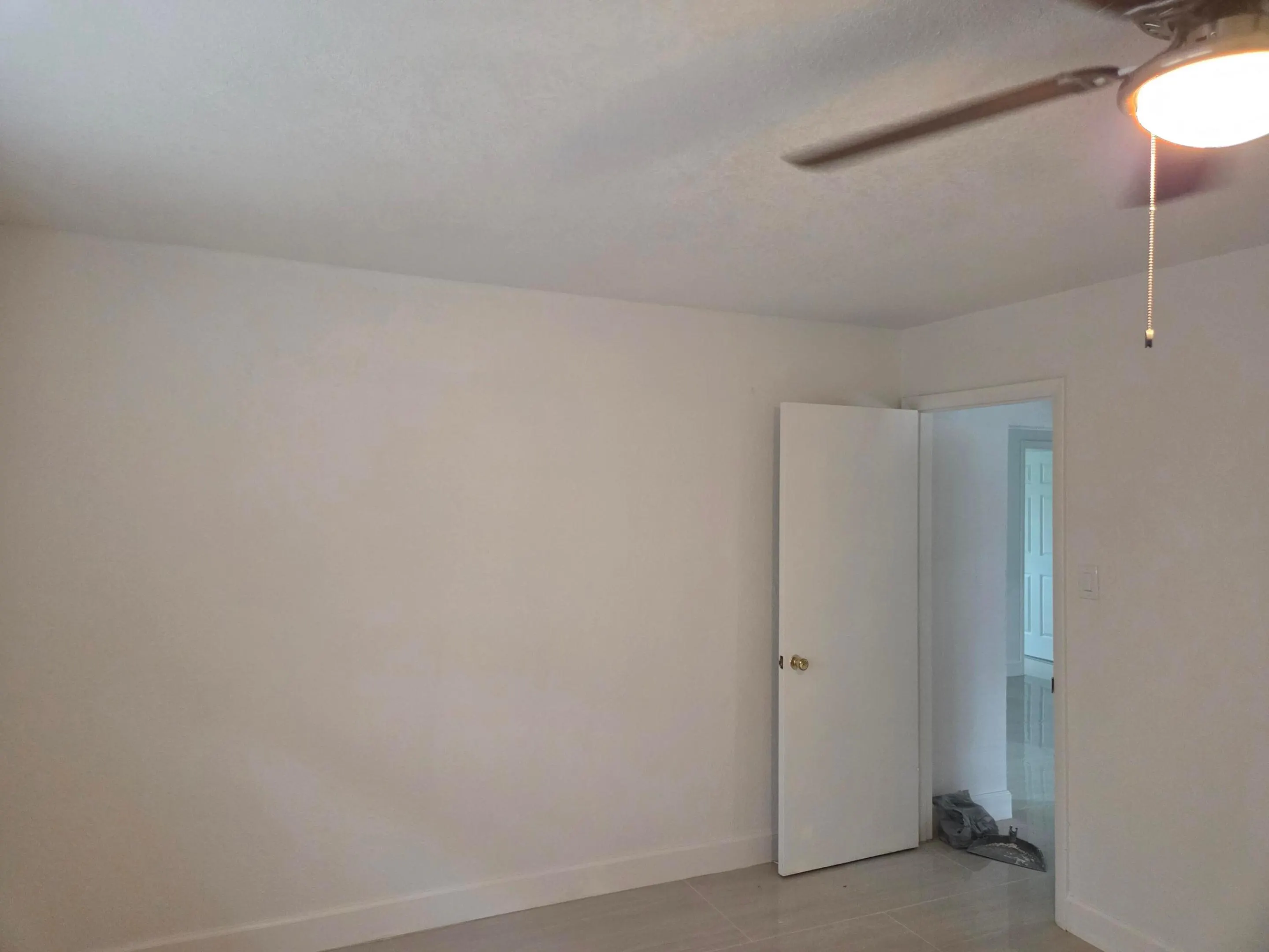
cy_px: 476
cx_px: 634
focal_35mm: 23
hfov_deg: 73.9
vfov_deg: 58.9
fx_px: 843
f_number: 1.8
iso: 640
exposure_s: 1/120
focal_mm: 5.4
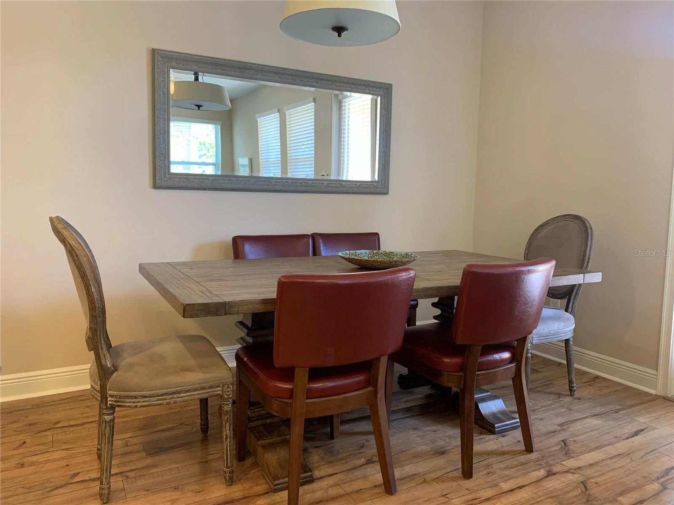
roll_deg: -1.1
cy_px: 252
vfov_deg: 53.1
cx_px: 337
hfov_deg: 67.3
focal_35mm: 26
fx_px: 506
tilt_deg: -5.0
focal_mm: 4.25
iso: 200
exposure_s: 1/60
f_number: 1.8
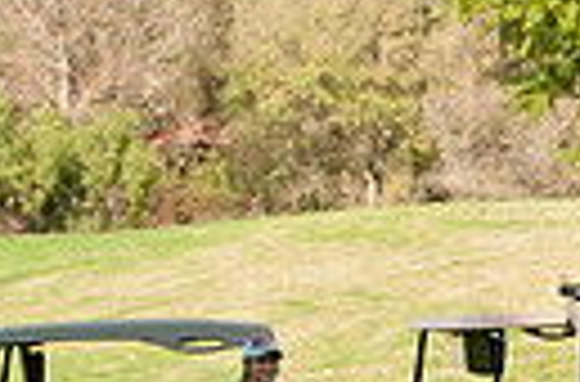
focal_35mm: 176
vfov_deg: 7.7
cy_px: 402
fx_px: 2825
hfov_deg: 11.2
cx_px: 899
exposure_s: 1/125
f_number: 5.6
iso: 160
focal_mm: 26
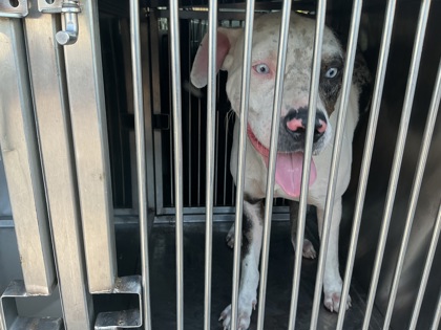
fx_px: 369
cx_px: 220
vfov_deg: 48.2
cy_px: 165
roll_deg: -1.3
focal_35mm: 29
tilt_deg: -20.5
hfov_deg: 61.7
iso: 40
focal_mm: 3
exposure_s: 1/120
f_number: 1.8
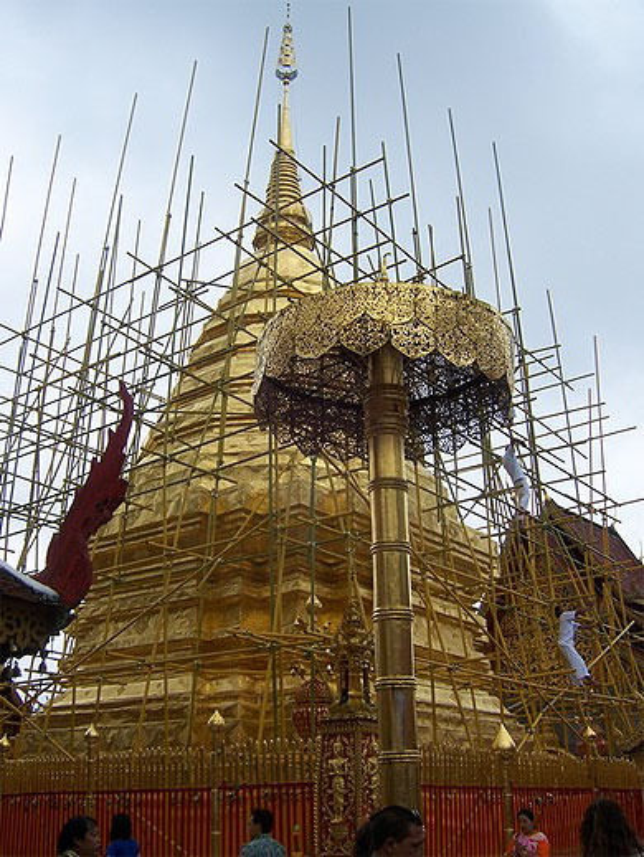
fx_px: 892
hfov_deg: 39.7
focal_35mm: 36
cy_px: 428
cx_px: 322
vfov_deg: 51.3
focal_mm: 6
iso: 80
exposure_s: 1/640
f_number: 4.5
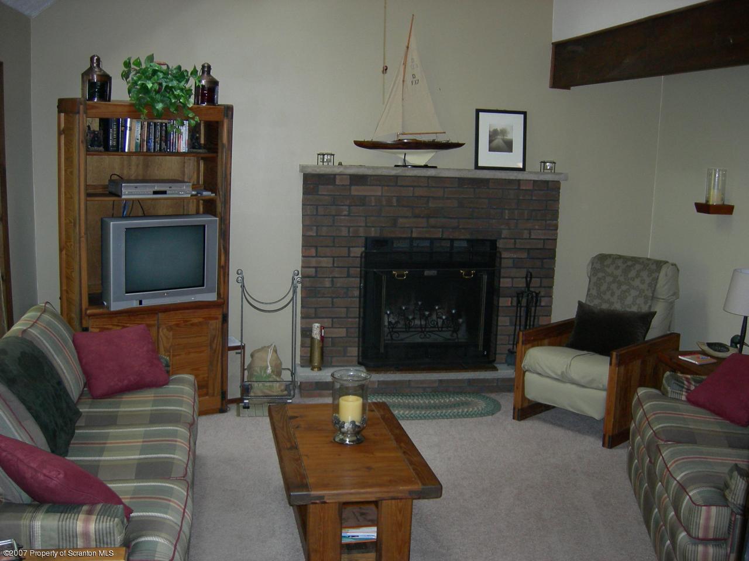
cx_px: 374
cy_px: 280
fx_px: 779
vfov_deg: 39.7
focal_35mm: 36
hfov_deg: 51.4
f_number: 2.7
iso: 200
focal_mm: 7.5
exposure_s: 1/60.1
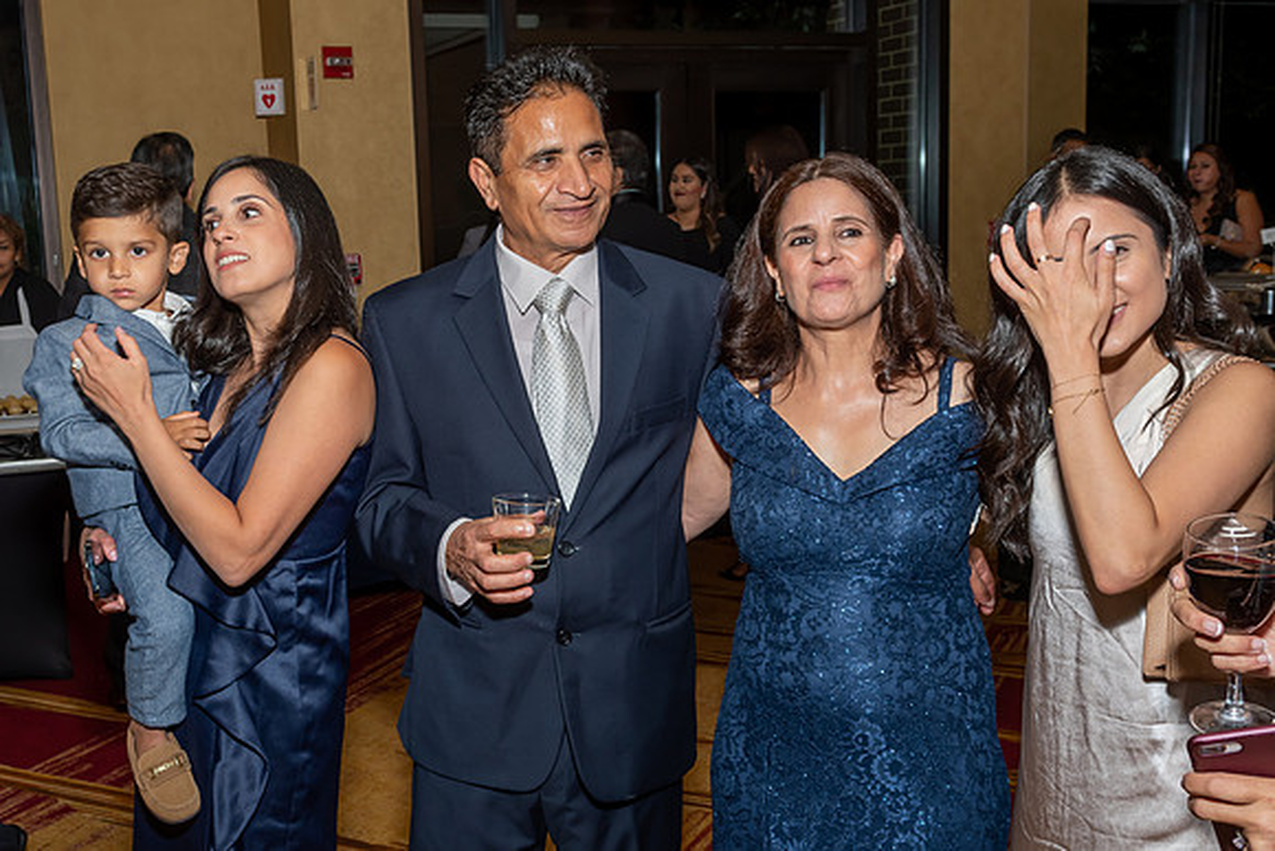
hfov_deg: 47.8
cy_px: 412
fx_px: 1432
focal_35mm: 40
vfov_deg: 33.1
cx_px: 528
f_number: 7.1
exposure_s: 1/250
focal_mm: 23
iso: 400
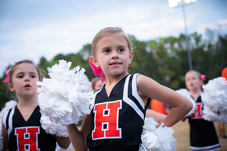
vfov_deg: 21.9
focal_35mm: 62
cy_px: 76
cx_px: 114
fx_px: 391
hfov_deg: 32.4
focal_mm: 62
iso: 1250
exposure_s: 1/400
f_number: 4
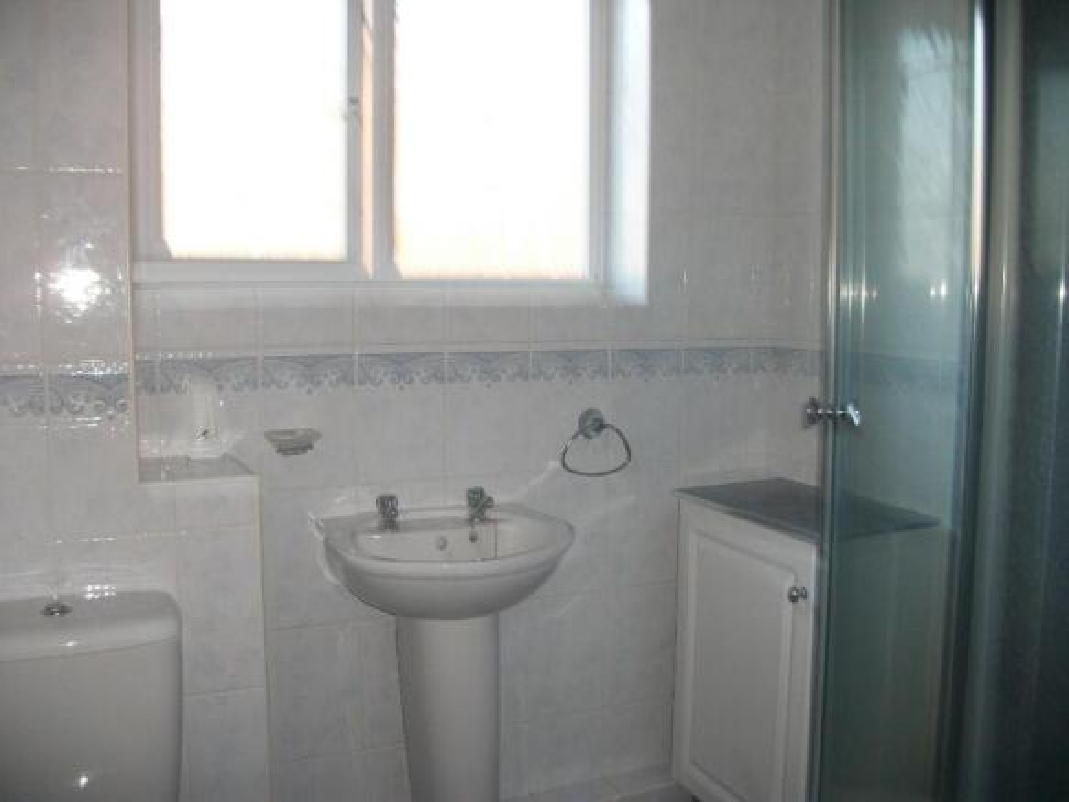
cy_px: 401
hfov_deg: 58.4
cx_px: 534
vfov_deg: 45.4
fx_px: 957
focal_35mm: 31
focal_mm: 5.7
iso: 125
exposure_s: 1/40
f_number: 2.9
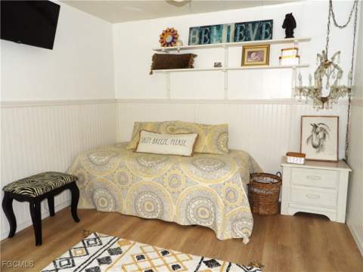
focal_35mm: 24
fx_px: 252
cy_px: 136
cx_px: 182
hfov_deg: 71.6
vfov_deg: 56.8
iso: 200
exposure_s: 1/33
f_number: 3.2
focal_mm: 4.3
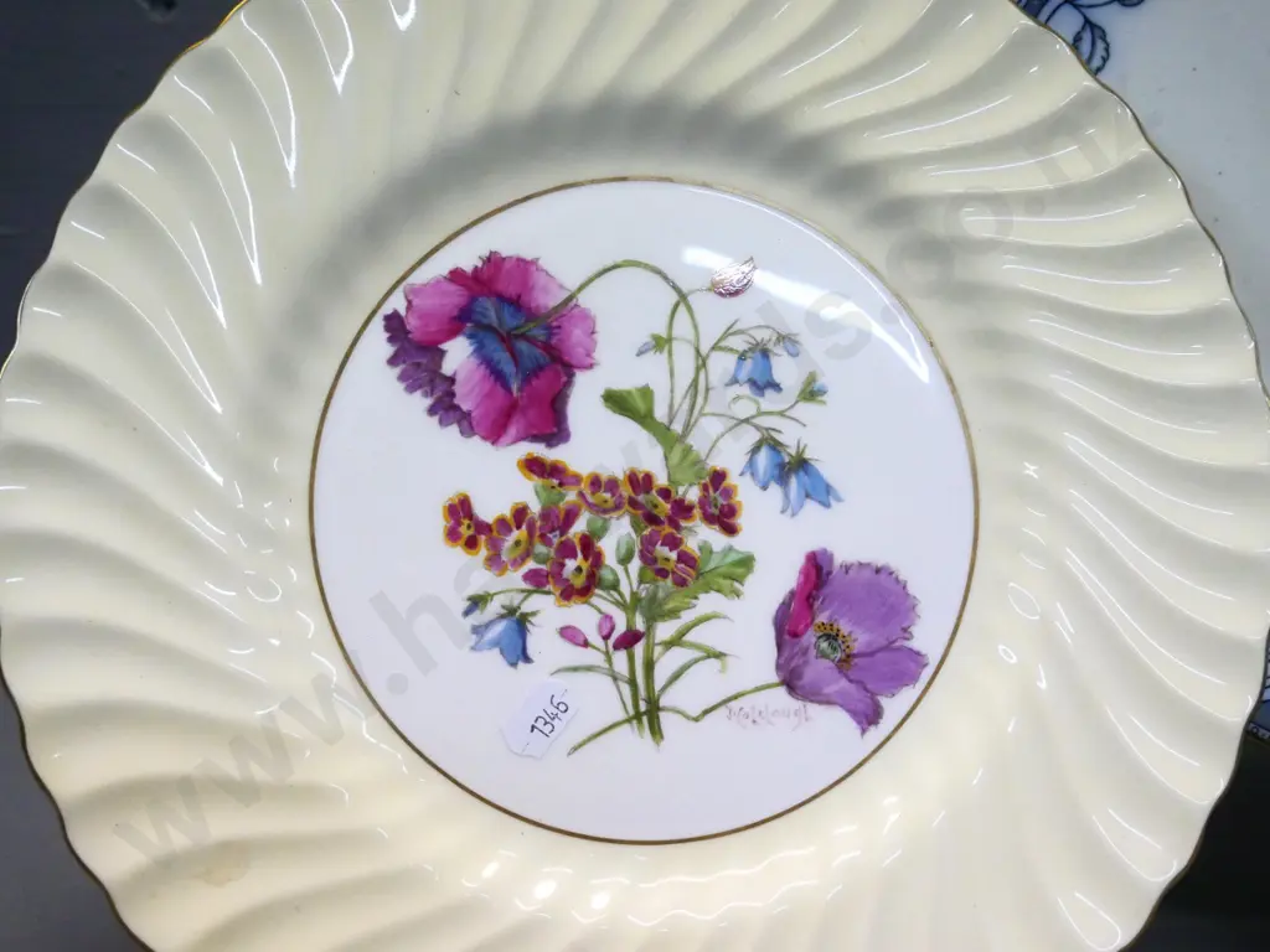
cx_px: 635
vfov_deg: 39.7
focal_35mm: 36
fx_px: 1321
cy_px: 476
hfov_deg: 51.4
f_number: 5.6
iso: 3200
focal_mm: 18
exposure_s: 1/400
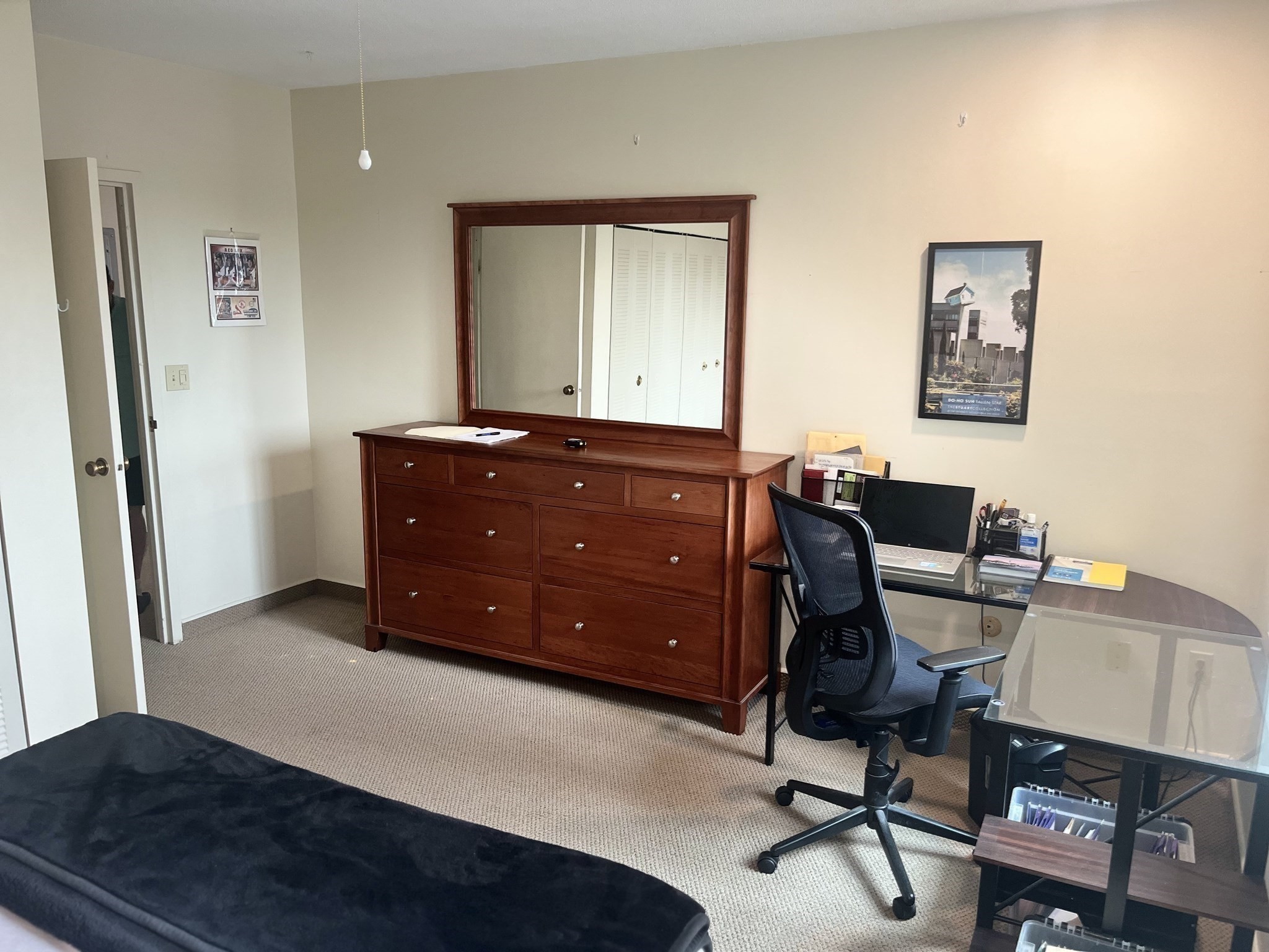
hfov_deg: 67.3
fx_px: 953
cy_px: 476
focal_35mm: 26
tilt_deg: -11.6
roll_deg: +0.2
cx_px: 634
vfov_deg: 53.1
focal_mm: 5.1
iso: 160
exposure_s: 1/60
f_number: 1.6
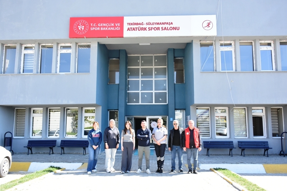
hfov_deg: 61.9
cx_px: 144
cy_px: 96
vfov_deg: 43.6
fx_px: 239
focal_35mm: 30
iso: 560
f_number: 8
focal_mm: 20
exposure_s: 1/500
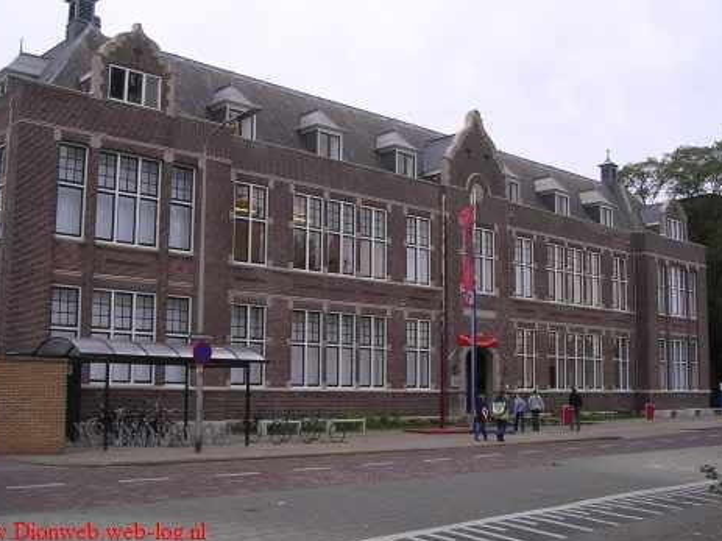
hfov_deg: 44.8
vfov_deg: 34.3
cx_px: 356
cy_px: 273
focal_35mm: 42
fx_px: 876
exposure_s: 1/232
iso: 100
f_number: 2.8
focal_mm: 5.8
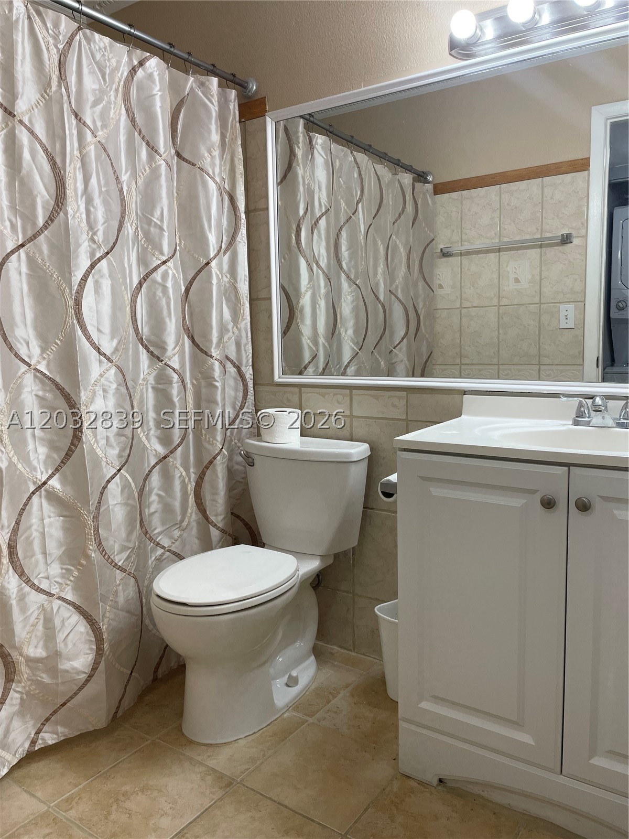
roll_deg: +1.9
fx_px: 630
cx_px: 314
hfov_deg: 53.1
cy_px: 420
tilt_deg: -5.9
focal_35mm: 26
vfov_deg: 67.3
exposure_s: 1/120
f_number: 1.6
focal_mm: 4.2
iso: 64
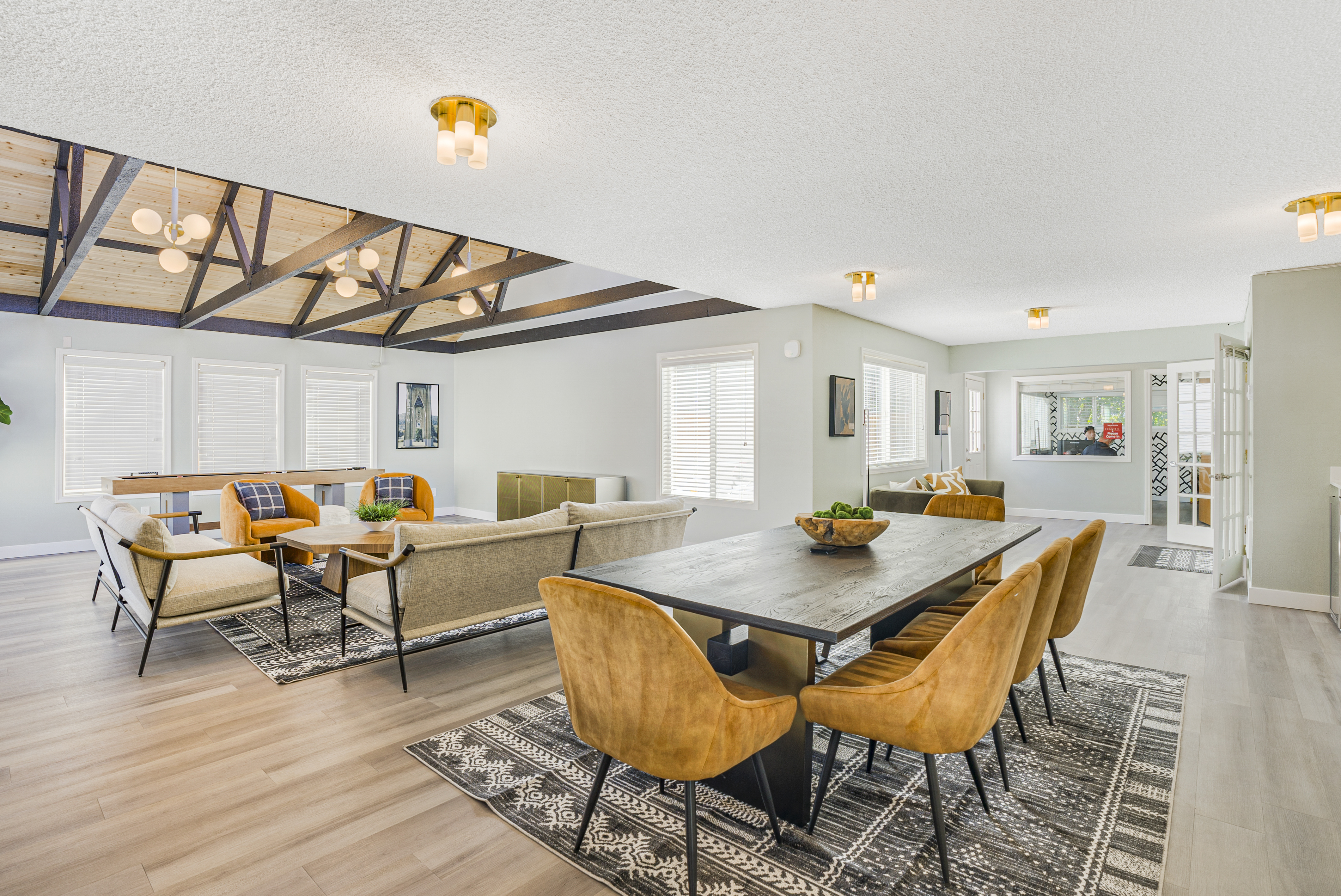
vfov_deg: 73.8
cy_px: 448
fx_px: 596
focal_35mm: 16
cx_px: 670
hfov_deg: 96.7
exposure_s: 1/1.25
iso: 80
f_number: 10
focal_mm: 16
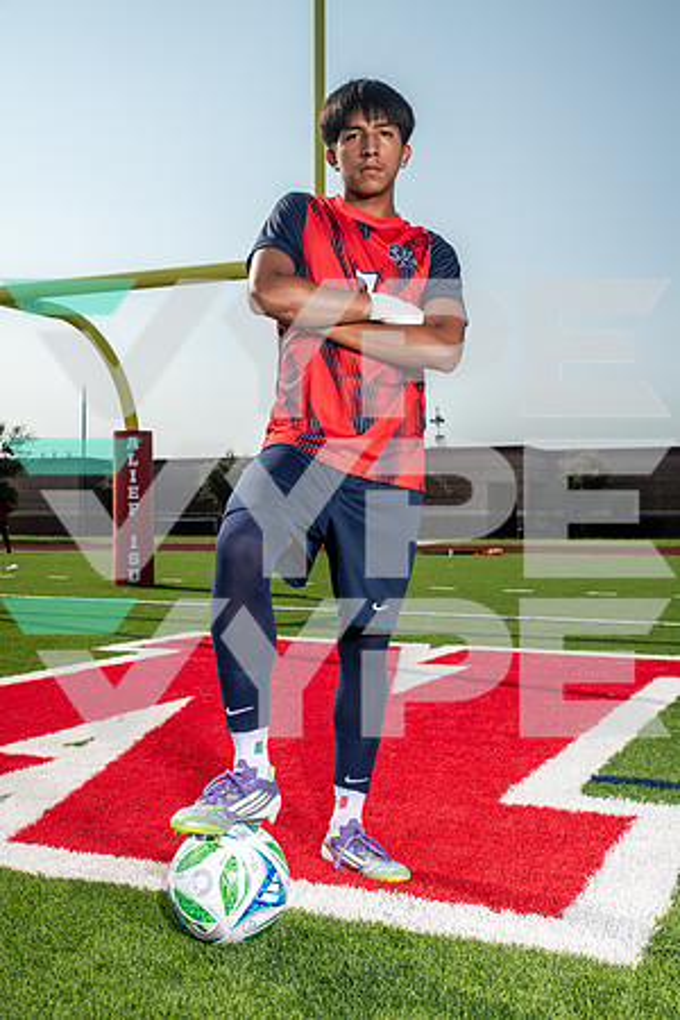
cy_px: 510
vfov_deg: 48.5
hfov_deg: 33.4
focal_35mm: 40
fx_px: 1133
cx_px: 340
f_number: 6.3
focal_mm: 40
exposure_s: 1/400
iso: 100
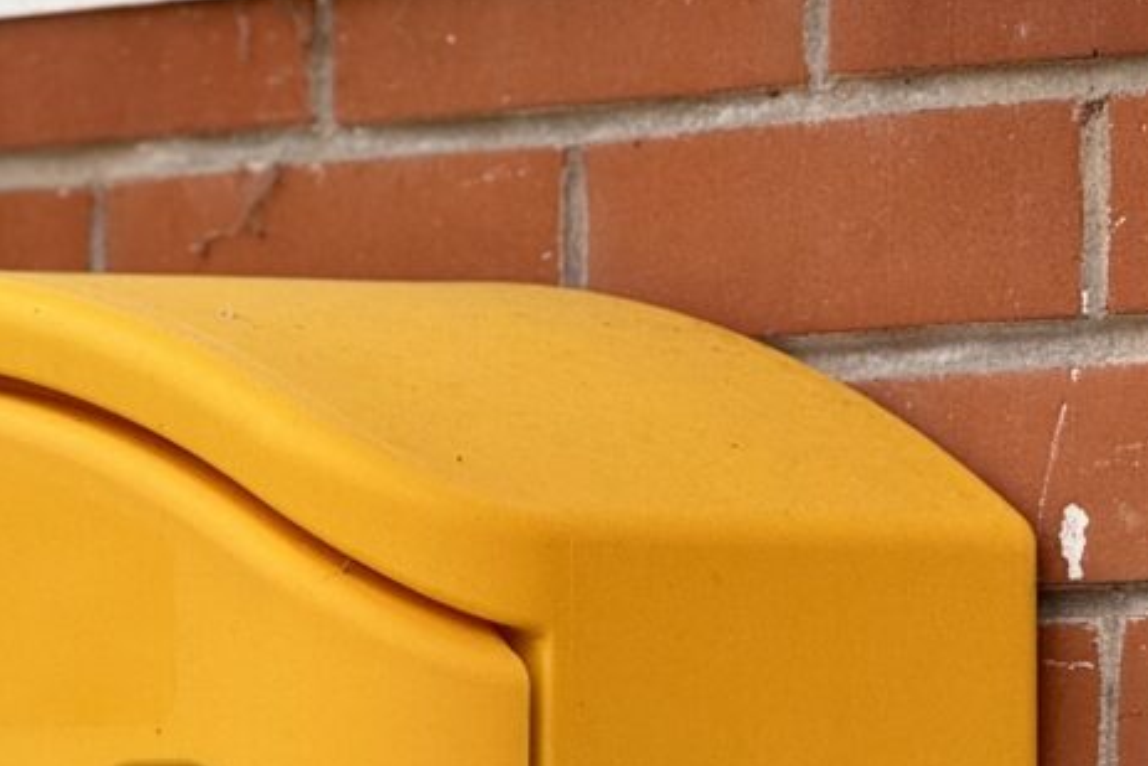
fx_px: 11961
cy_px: 1120
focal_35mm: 375
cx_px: -104
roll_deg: +0.5
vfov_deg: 3.7
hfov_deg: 5.5
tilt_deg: -0.2
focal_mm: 15.66
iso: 50
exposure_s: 1/389
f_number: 2.8
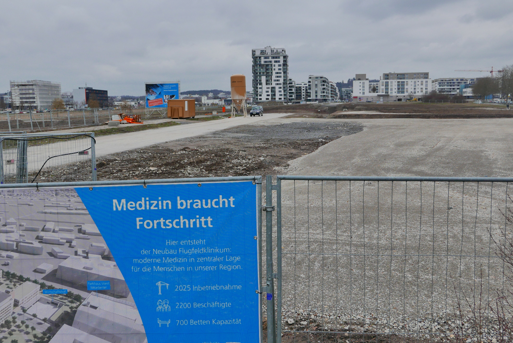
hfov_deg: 45.4
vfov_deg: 31.2
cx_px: 256
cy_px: 172
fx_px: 613
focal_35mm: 43
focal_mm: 19.3
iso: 800
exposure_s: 1/125
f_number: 5.6
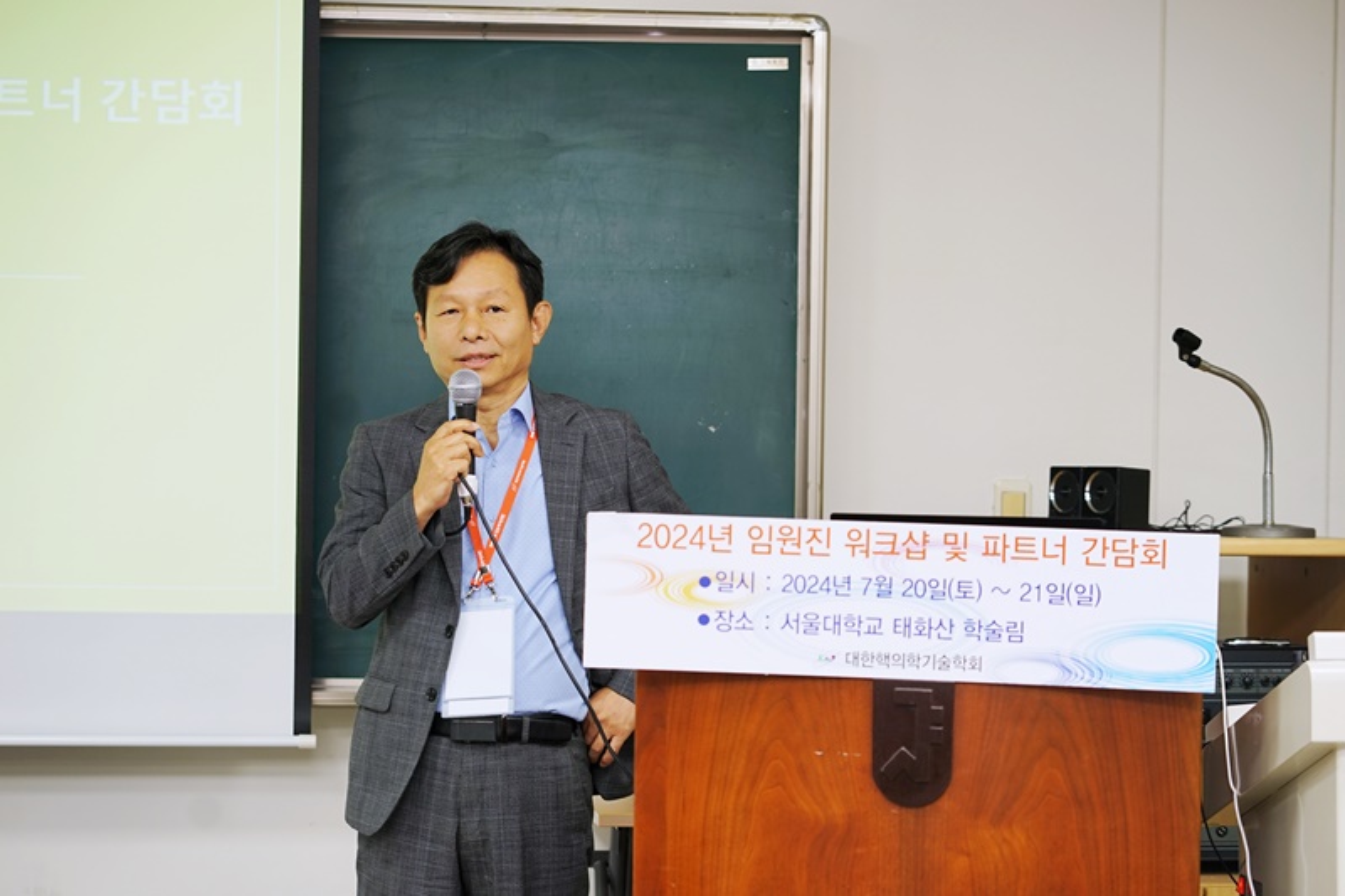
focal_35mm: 85
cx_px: 672
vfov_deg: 16.1
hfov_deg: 23.9
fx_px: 3175
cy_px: 448
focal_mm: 85
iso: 200
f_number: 4
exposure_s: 1/60
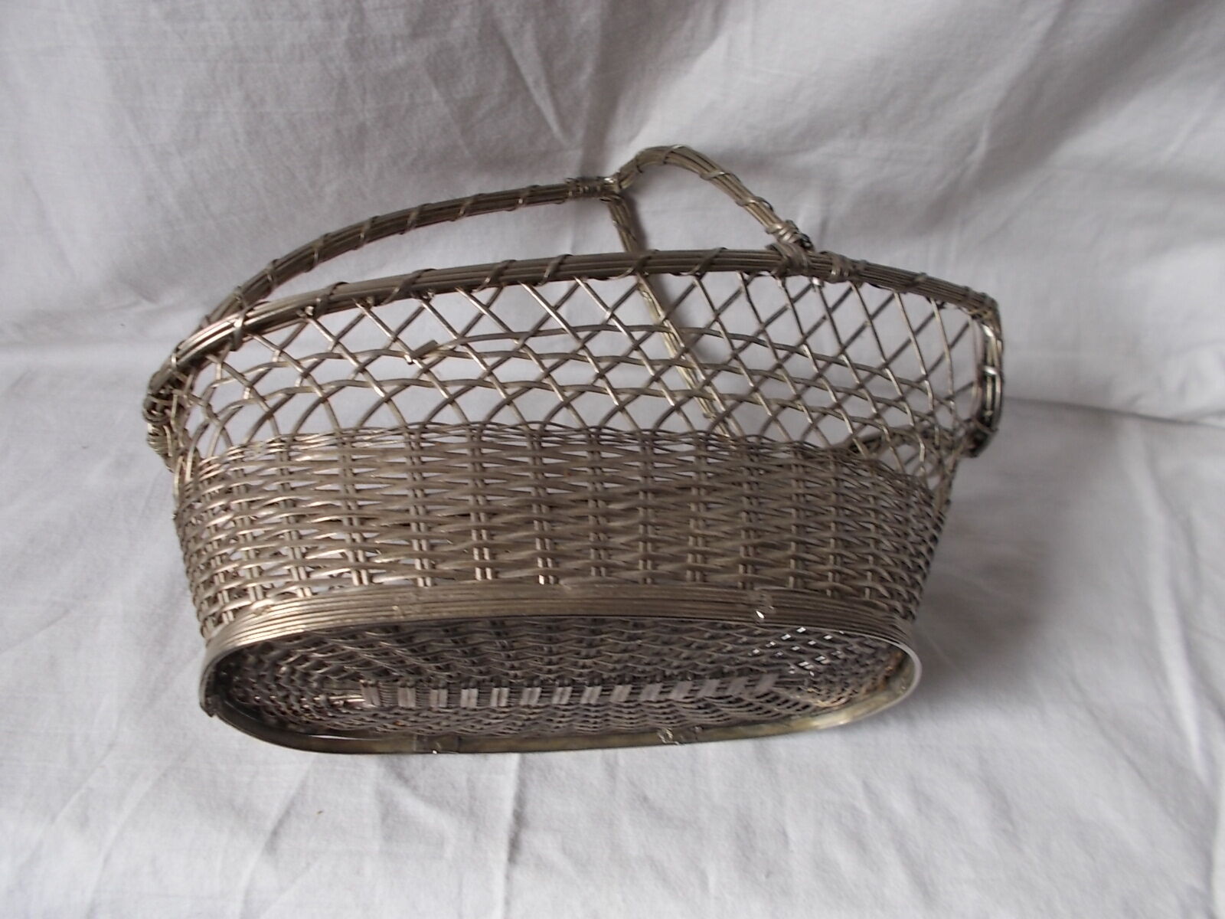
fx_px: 920
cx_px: 612
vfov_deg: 53.1
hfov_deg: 67.3
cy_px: 460
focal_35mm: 26
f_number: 3.2
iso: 100
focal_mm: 4.6
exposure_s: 1/25
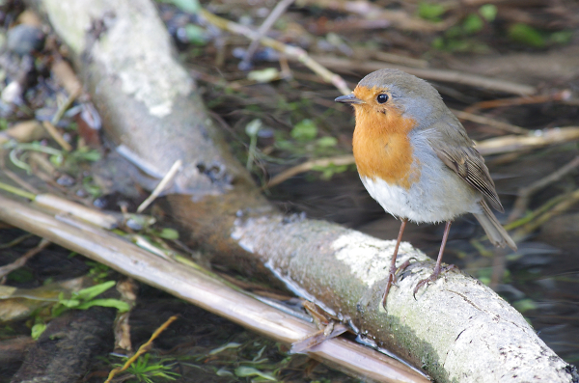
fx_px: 10108
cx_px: 290
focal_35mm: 630
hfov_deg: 3.3
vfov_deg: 2.2
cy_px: 192
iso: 400
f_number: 5.6
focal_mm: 420
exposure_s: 1/60
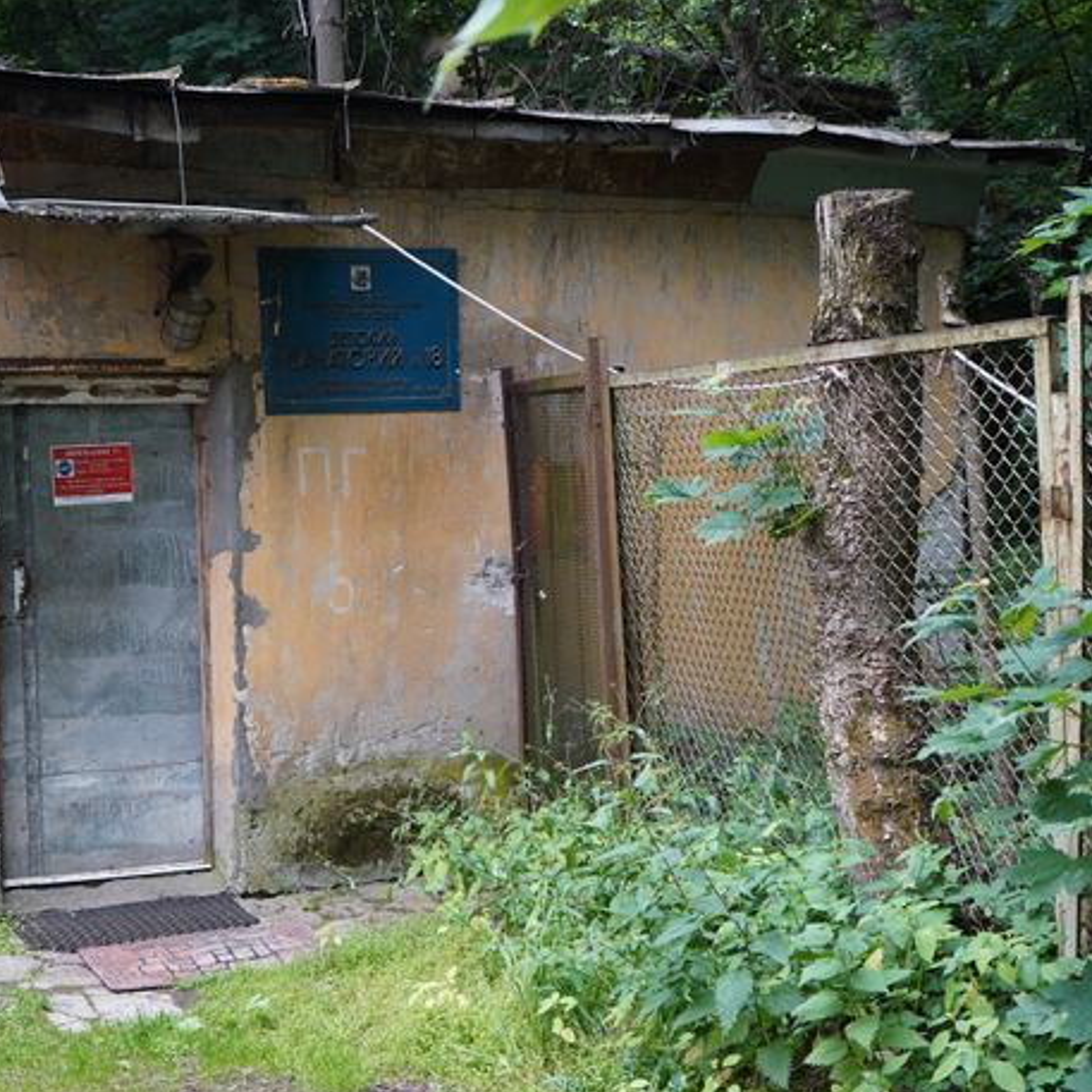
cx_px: 400
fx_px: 1856
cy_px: 552
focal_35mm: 52
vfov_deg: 32.8
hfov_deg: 32.6
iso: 500
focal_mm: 40
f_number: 4.5
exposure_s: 1/160
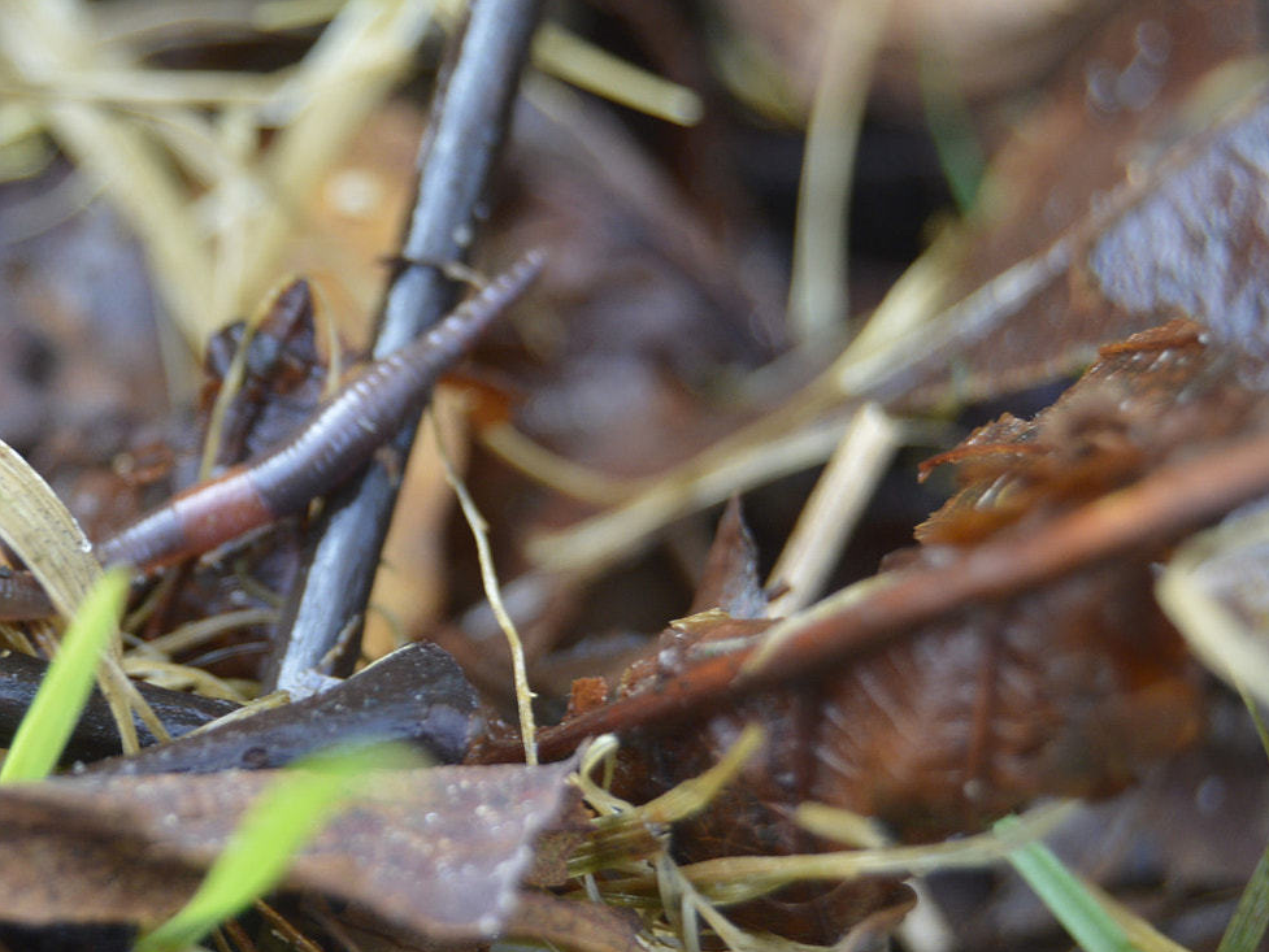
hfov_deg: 15.1
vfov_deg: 11.4
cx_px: 321
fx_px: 4758
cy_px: 440
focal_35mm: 130
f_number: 5.6
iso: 450
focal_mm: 55
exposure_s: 1/60
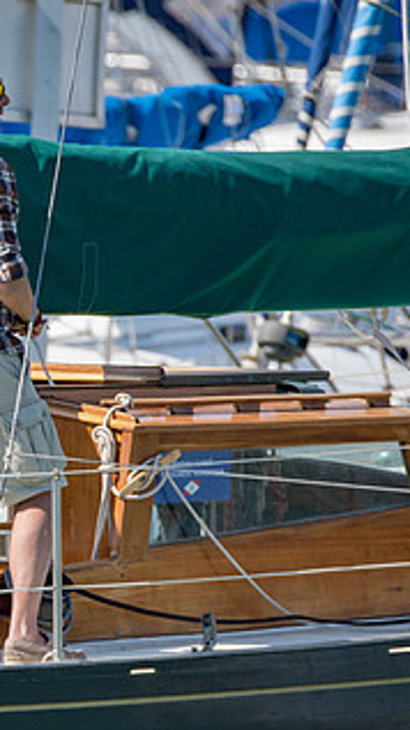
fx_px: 18560
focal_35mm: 959
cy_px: 434
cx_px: -48
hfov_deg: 1.3
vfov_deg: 2.3
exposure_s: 1/640
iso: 320
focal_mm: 500
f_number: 6.3
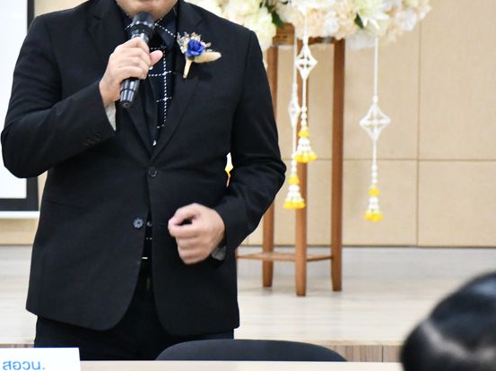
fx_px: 4210
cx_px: 65
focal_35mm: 294
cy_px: 110
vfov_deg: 5.0
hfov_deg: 6.7
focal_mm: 110
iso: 10000
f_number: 5.6
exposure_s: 1/125
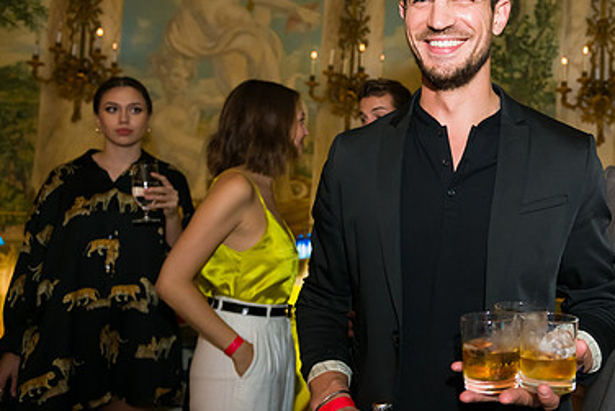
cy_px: 169
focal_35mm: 37
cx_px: 456
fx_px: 632
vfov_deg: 35.9
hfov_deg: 49.9
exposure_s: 1/125
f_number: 3.2
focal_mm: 24
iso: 1600
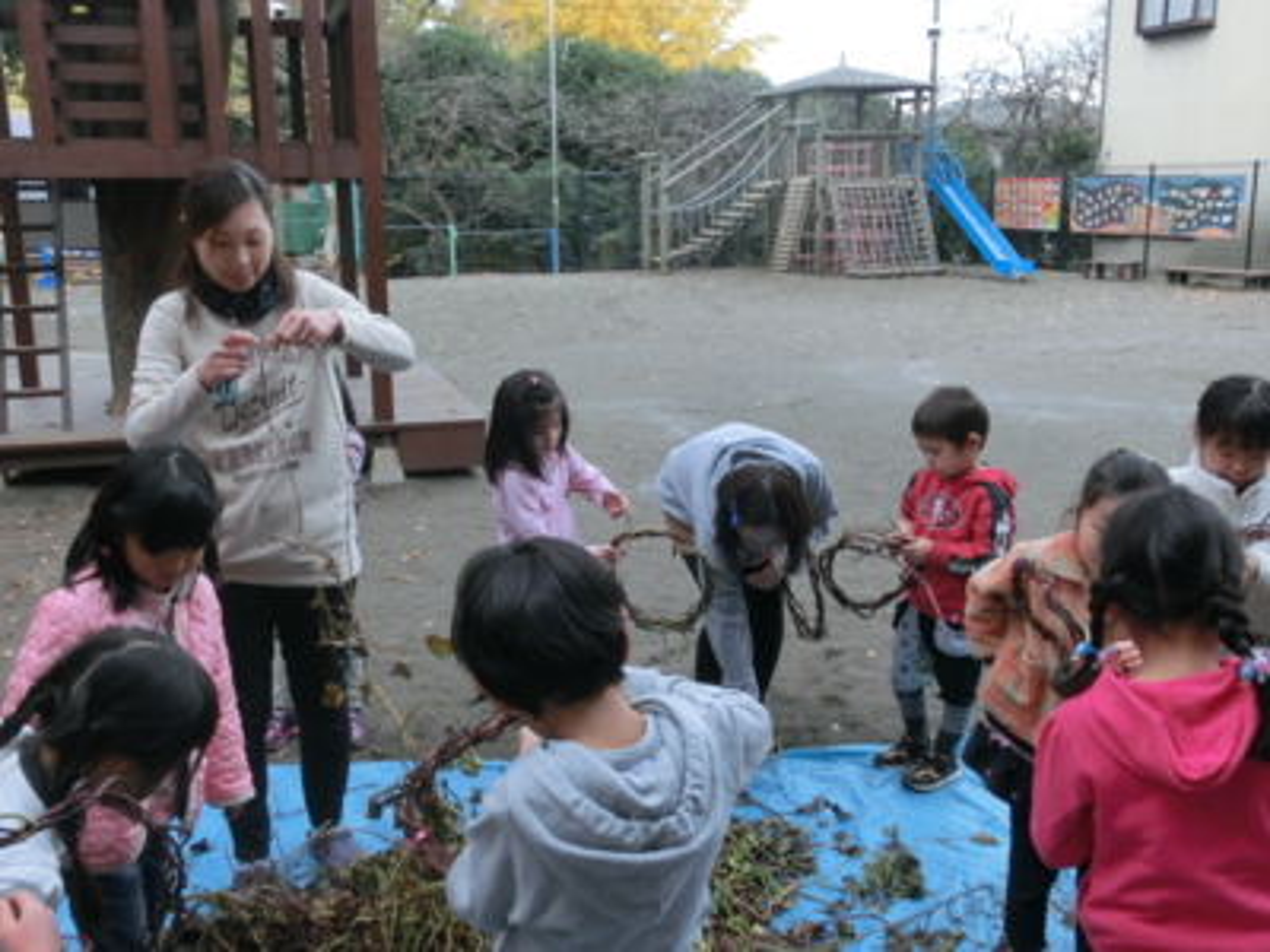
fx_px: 1211
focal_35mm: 33
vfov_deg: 42.9
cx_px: 635
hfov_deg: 55.4
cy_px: 476
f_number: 3.7
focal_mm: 5.93
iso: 200
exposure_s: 1/125
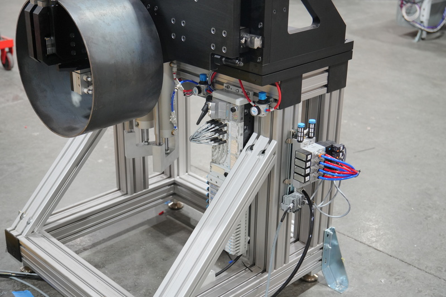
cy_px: 148
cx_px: 223
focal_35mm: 48
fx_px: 595
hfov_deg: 41.1
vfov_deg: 28.1
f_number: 2.8
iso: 800
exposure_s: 1/160
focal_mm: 32
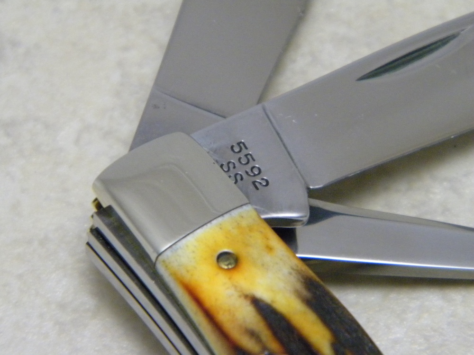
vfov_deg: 8.1
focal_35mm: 183
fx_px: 2506
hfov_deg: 10.8
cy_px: 178
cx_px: 237
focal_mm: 33.1
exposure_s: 1/37.8
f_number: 5.2
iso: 800
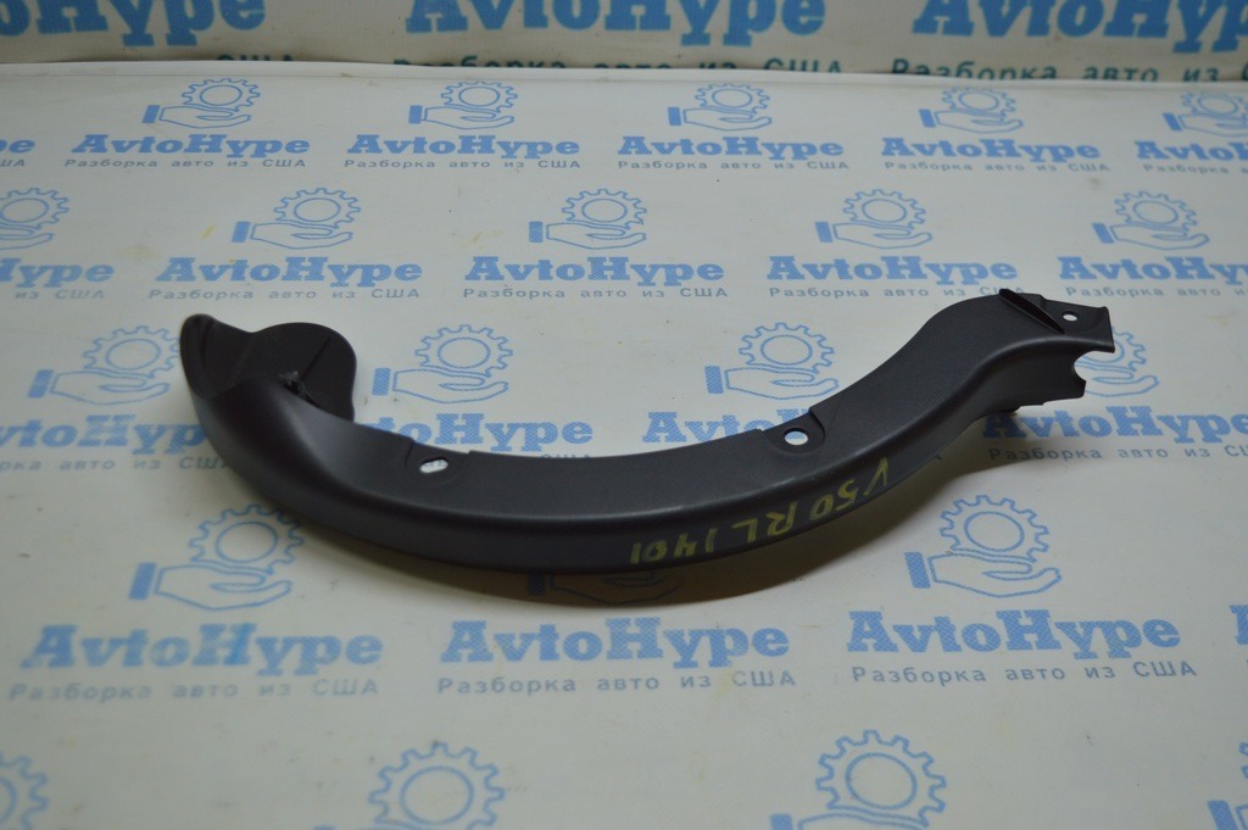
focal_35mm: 44
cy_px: 415
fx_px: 1507
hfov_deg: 45.0
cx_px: 624
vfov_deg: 30.8
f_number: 4.2
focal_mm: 29
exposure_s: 1/125
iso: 400
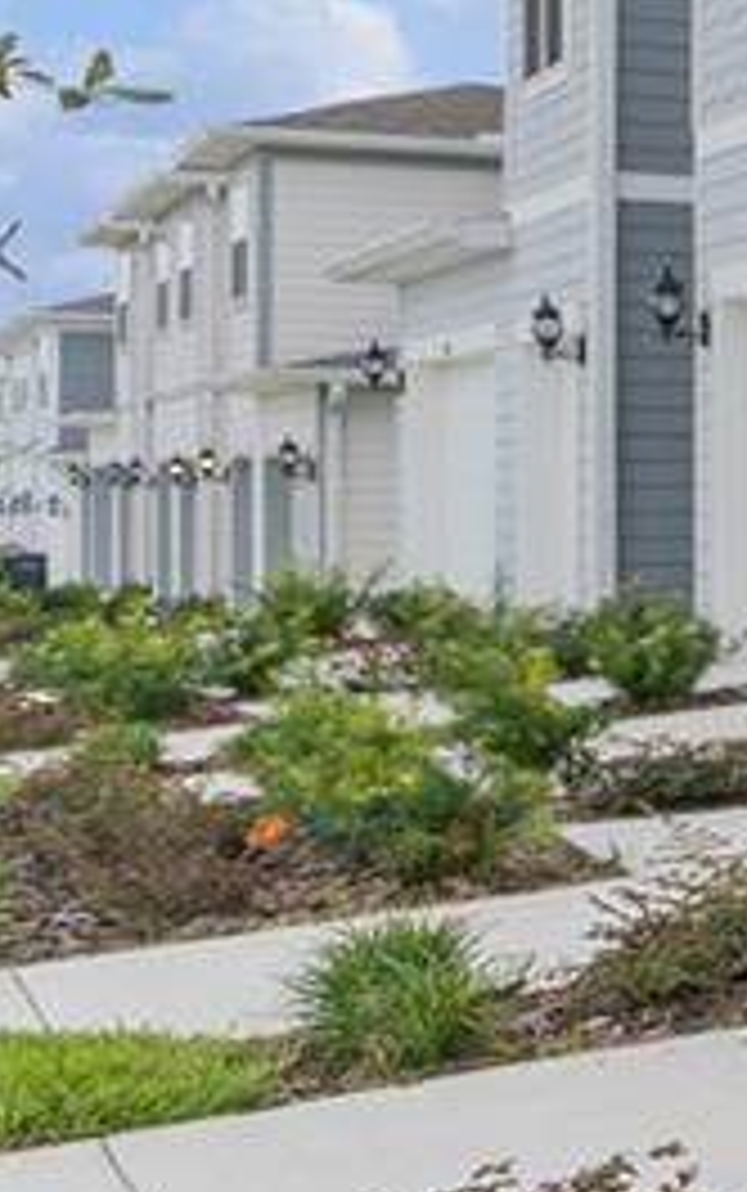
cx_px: 3519
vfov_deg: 24.0
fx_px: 2797
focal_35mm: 86
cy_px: 450
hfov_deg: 6.8
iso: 320
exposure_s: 1/125
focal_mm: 14
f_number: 8
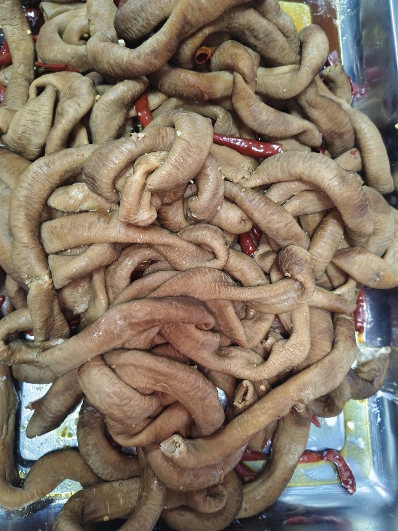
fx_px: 353
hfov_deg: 58.9
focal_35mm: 23
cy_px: 266
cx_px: 199
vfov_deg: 73.9
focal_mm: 5.6
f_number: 1.88
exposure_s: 1/50
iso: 831
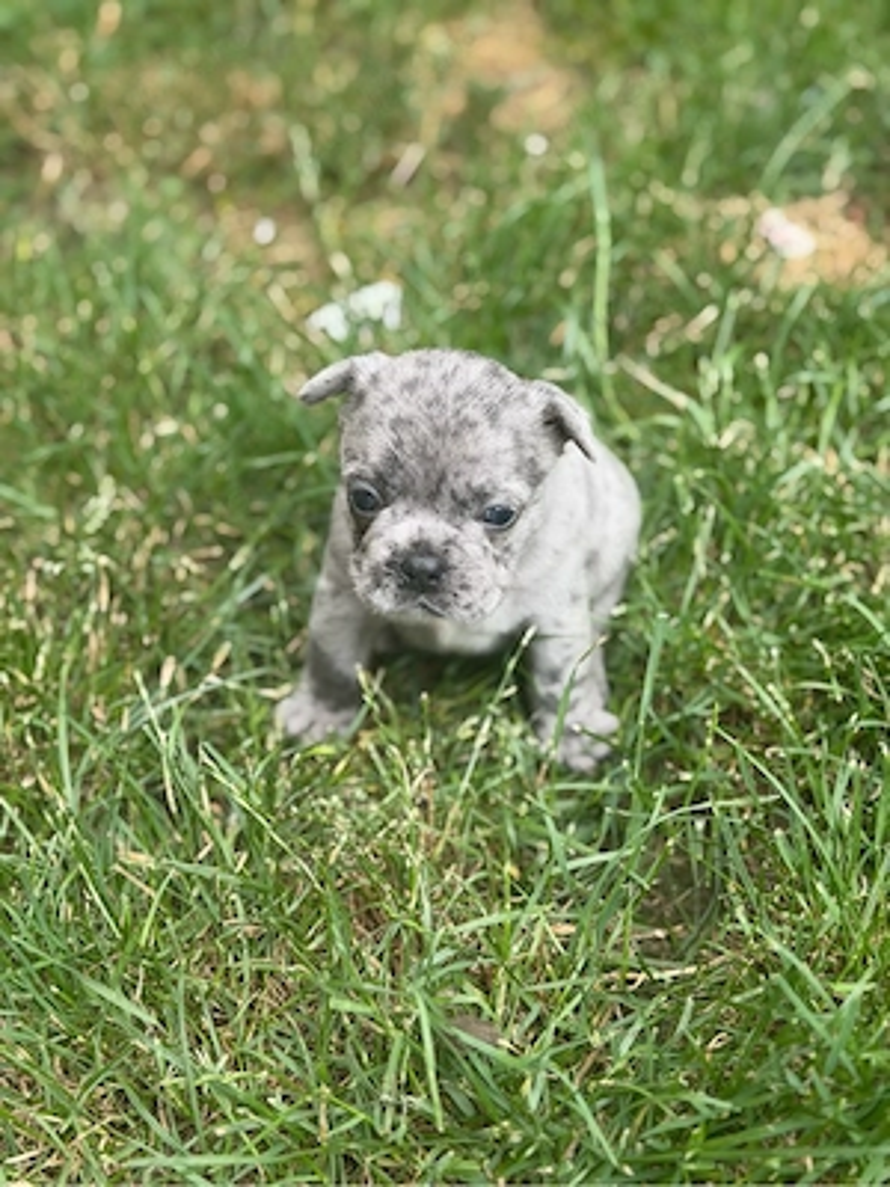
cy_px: 594
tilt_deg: -39.4
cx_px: 445
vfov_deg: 39.7
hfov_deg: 30.3
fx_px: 1645
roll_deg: +3.3
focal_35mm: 48
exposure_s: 1/121
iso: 50
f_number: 1.78
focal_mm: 6.76
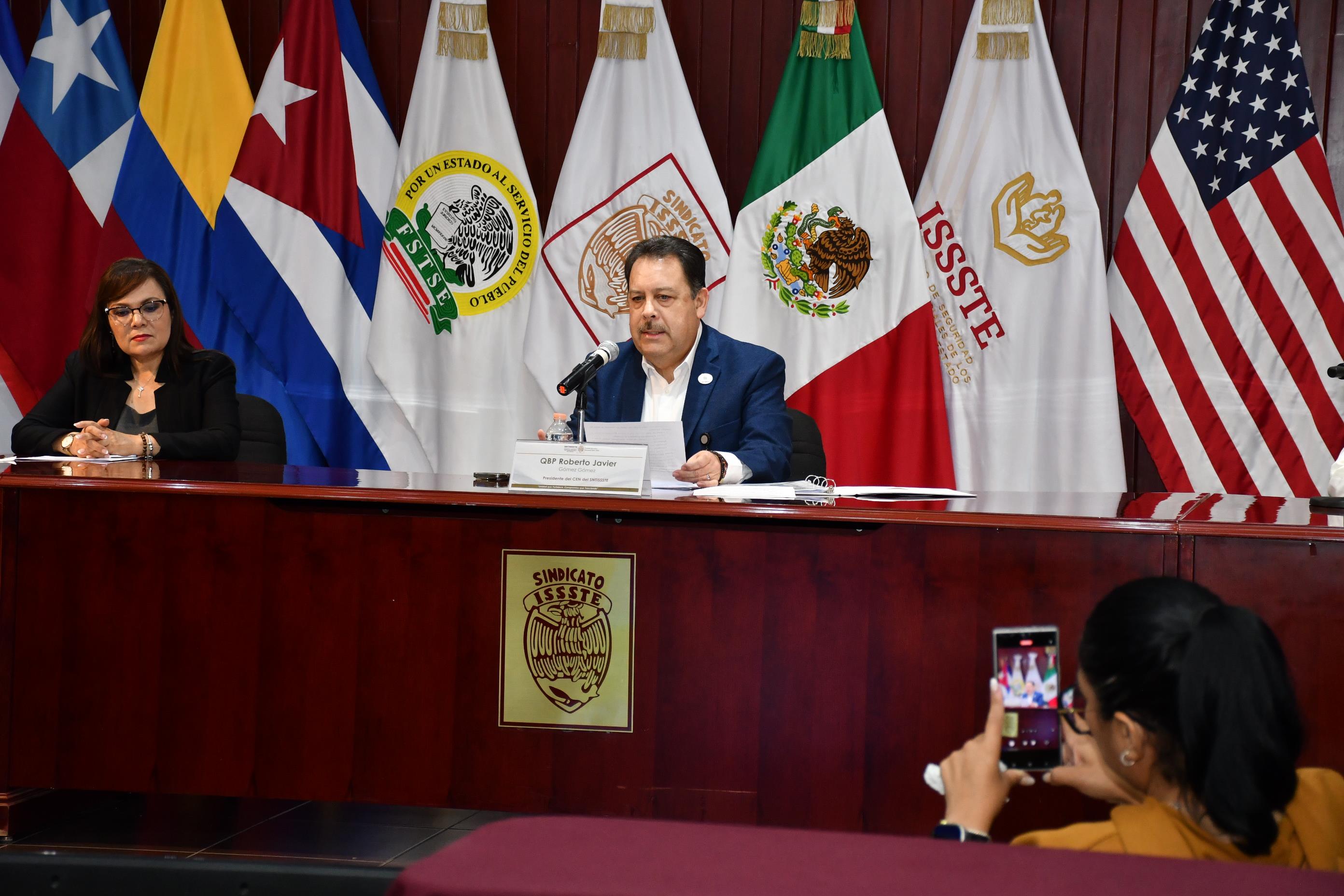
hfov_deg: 26.0
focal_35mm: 78
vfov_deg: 17.5
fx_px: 2912
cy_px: 448
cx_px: 672
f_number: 5.6
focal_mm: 52
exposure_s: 1/100
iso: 1000
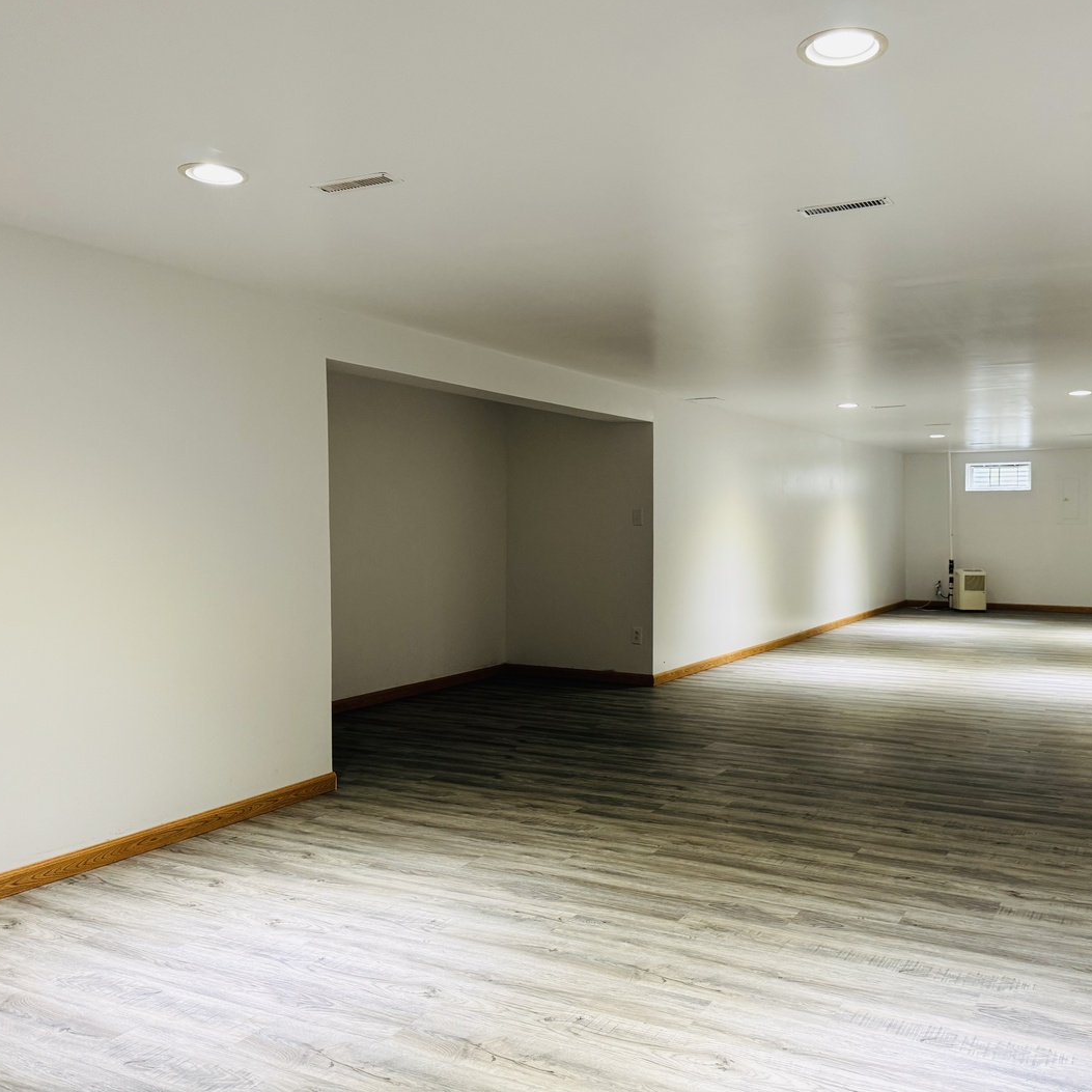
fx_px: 1035
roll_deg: +0.1
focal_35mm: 29
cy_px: 533
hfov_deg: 55.3
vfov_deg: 55.6
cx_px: 650
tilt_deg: -0.7
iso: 200
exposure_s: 1/60
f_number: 1.78
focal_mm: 6.76
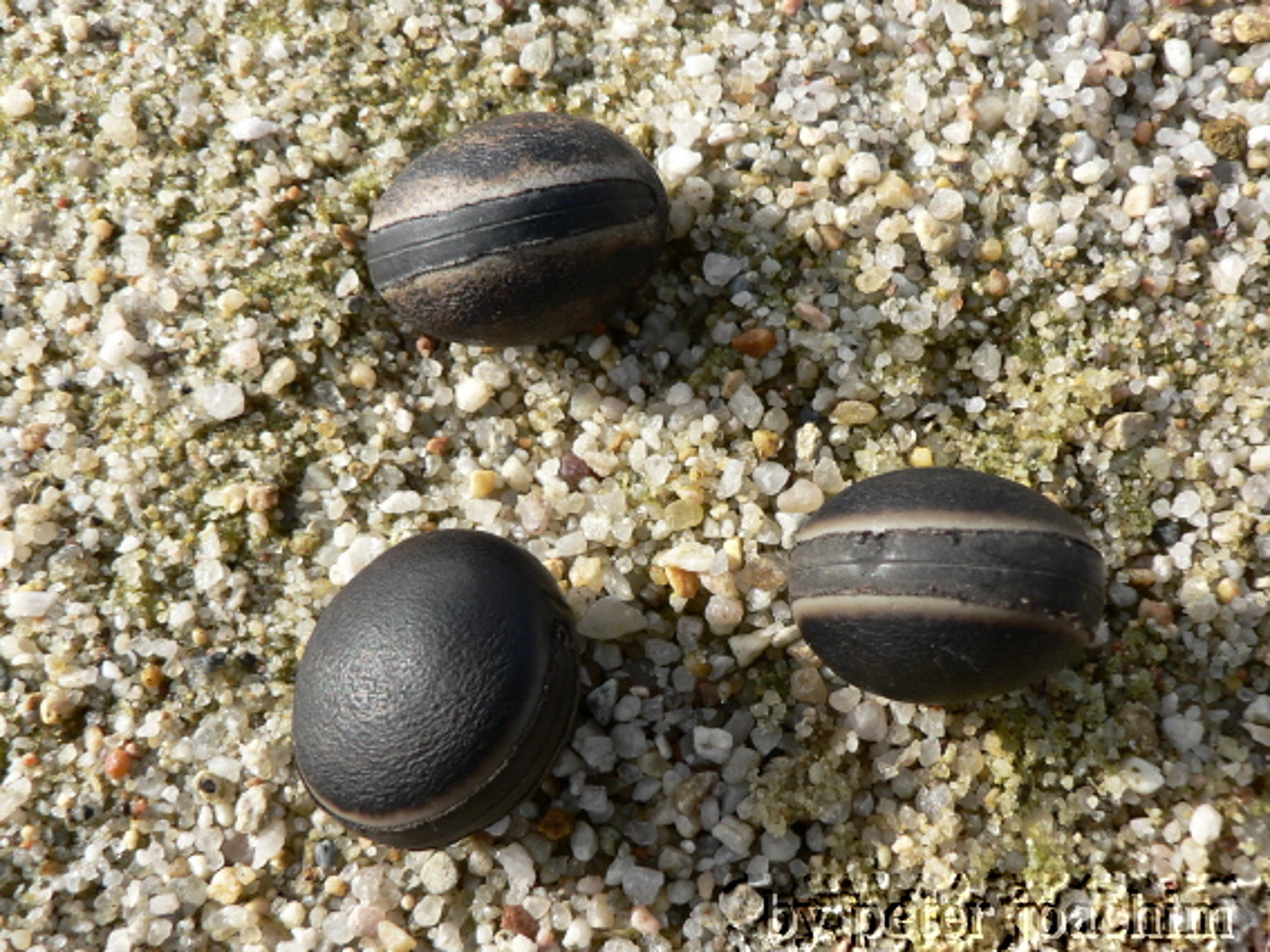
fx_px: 1284
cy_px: 476
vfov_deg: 40.7
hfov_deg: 52.6
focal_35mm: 35
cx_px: 635
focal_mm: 6
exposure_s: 1/320
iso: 64
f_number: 4
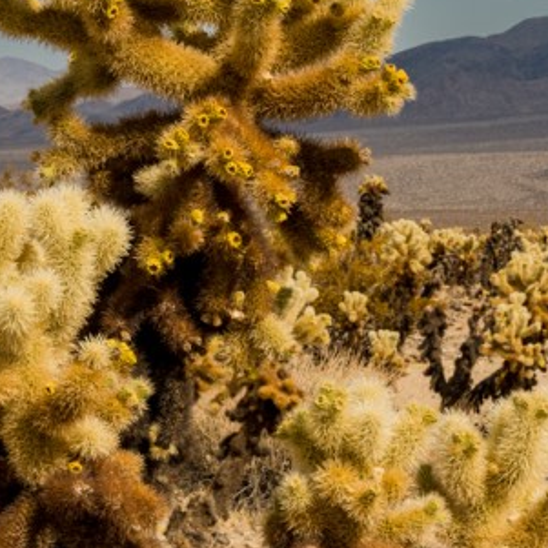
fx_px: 3188
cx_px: 188
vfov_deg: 9.8
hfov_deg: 9.8
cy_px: 82
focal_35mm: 178
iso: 640
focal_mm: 70
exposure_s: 1/320
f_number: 22
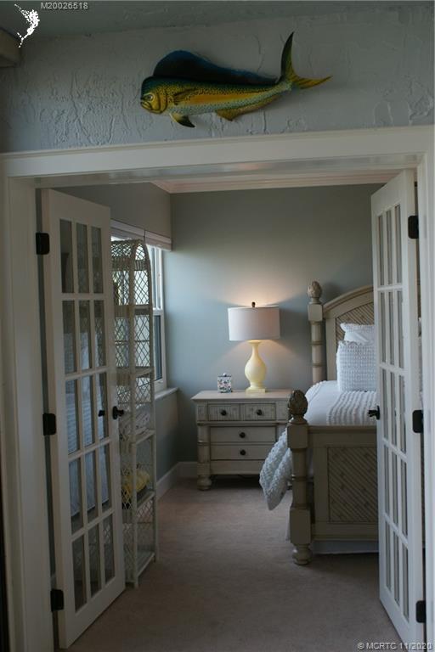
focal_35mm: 42
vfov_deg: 46.4
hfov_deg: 31.9
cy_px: 326
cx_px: 218
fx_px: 761
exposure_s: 1/50
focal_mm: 28
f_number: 5
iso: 160
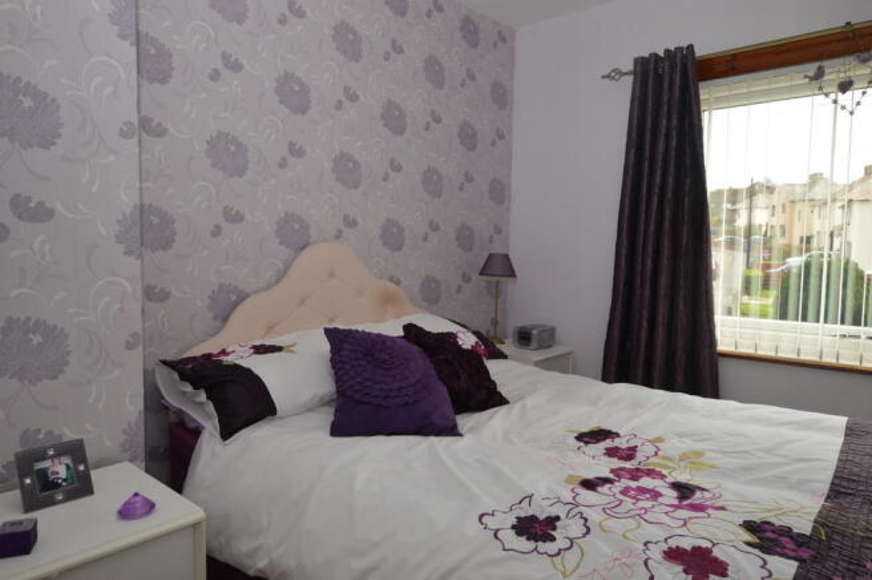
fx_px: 581
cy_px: 290
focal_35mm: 24
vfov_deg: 53.0
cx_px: 436
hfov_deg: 73.8
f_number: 5.6
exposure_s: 1/125
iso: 160
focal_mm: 16
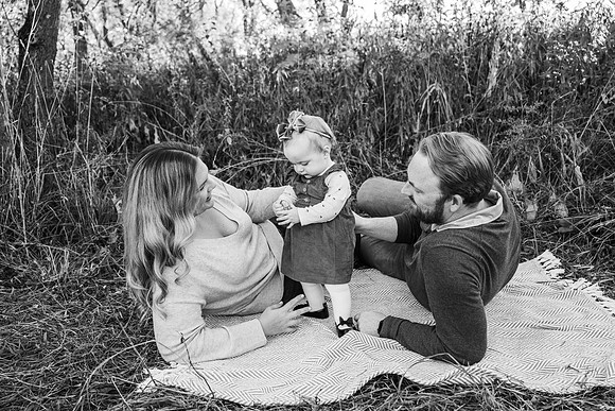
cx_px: 308
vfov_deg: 40.6
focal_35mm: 32
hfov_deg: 58.0
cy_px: 206
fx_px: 555
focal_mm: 32.5
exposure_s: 1/320
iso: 640
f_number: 4
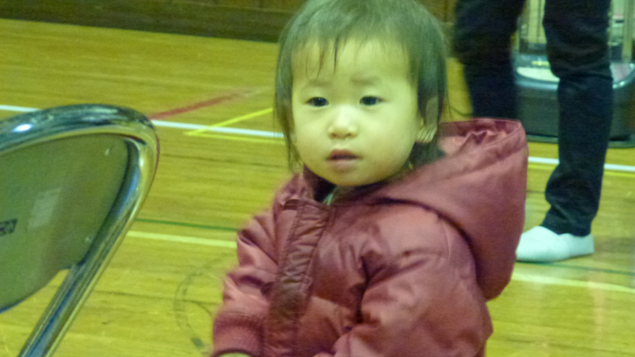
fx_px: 2610
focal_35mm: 155
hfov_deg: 13.9
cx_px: 318
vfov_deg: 7.8
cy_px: 187
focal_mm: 25.5
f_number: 5.3
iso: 1600
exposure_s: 1/13
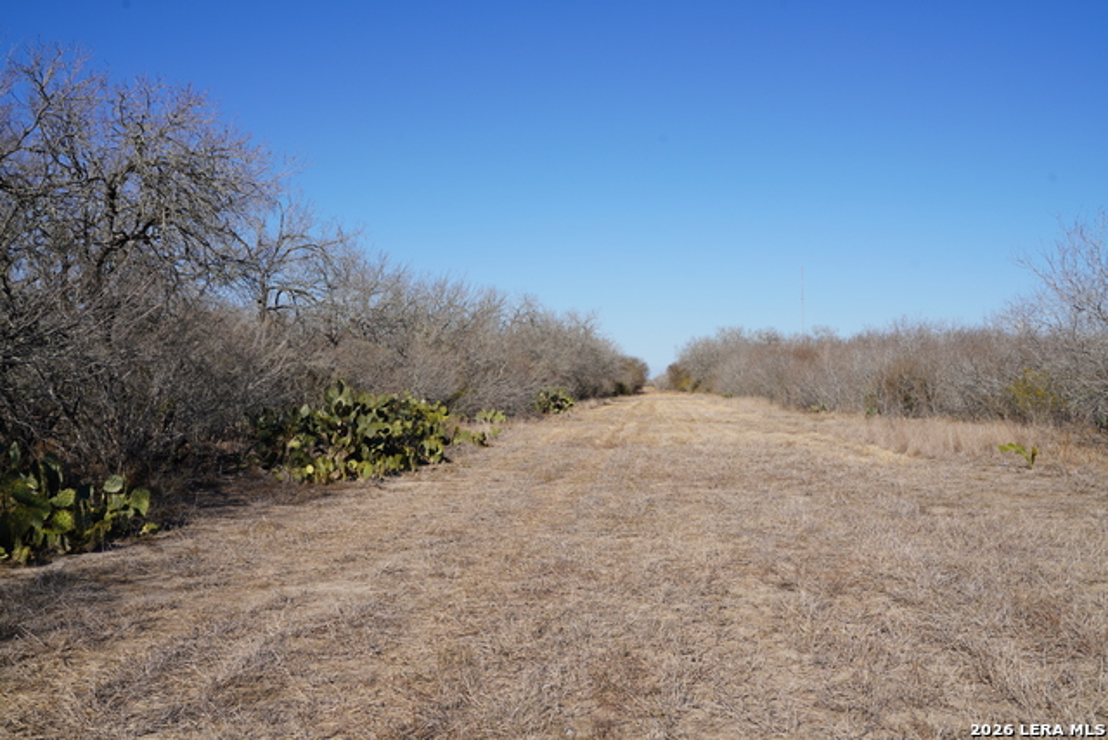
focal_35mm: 36
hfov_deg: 53.1
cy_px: 370
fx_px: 1108
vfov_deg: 36.9
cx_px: 554
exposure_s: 1/250
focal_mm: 36
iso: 100
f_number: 10
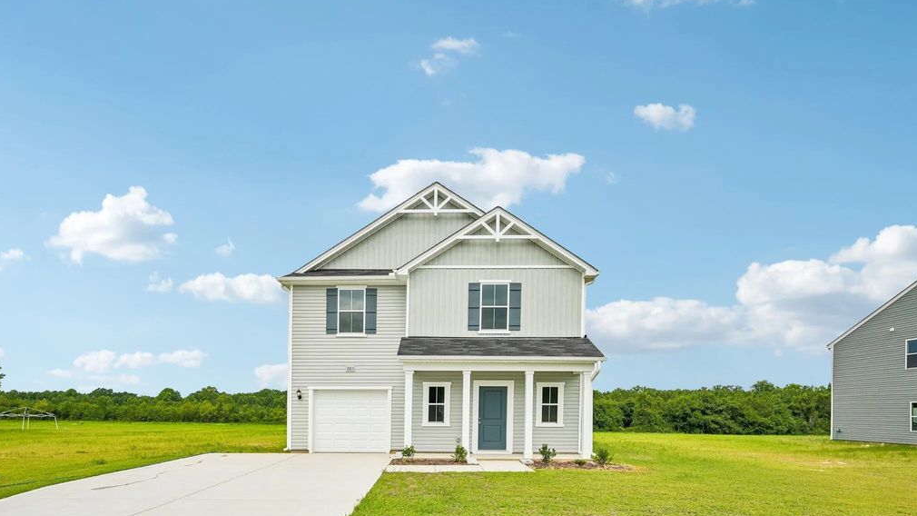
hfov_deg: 94.2
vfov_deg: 62.0
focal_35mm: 18
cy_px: 299
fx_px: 426
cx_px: 461
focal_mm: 16.5
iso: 100
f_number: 8
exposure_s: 1/500
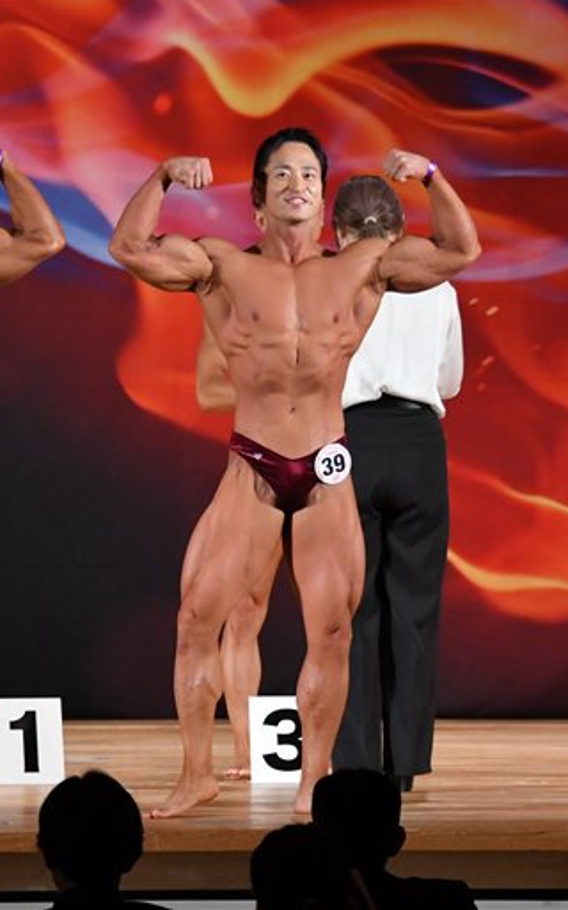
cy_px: 454
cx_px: 132
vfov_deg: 7.3
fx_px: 7143
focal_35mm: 288
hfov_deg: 4.6
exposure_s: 1/400
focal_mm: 125
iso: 3200
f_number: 5.6
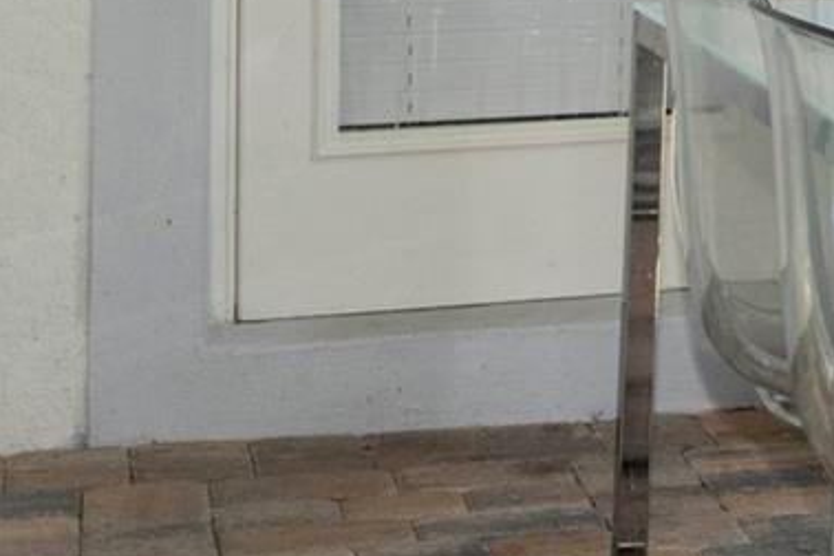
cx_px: 1549
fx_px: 3428
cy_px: -375
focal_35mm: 148
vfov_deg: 9.0
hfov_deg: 12.5
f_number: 18
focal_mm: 35
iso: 1000
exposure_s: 1/100
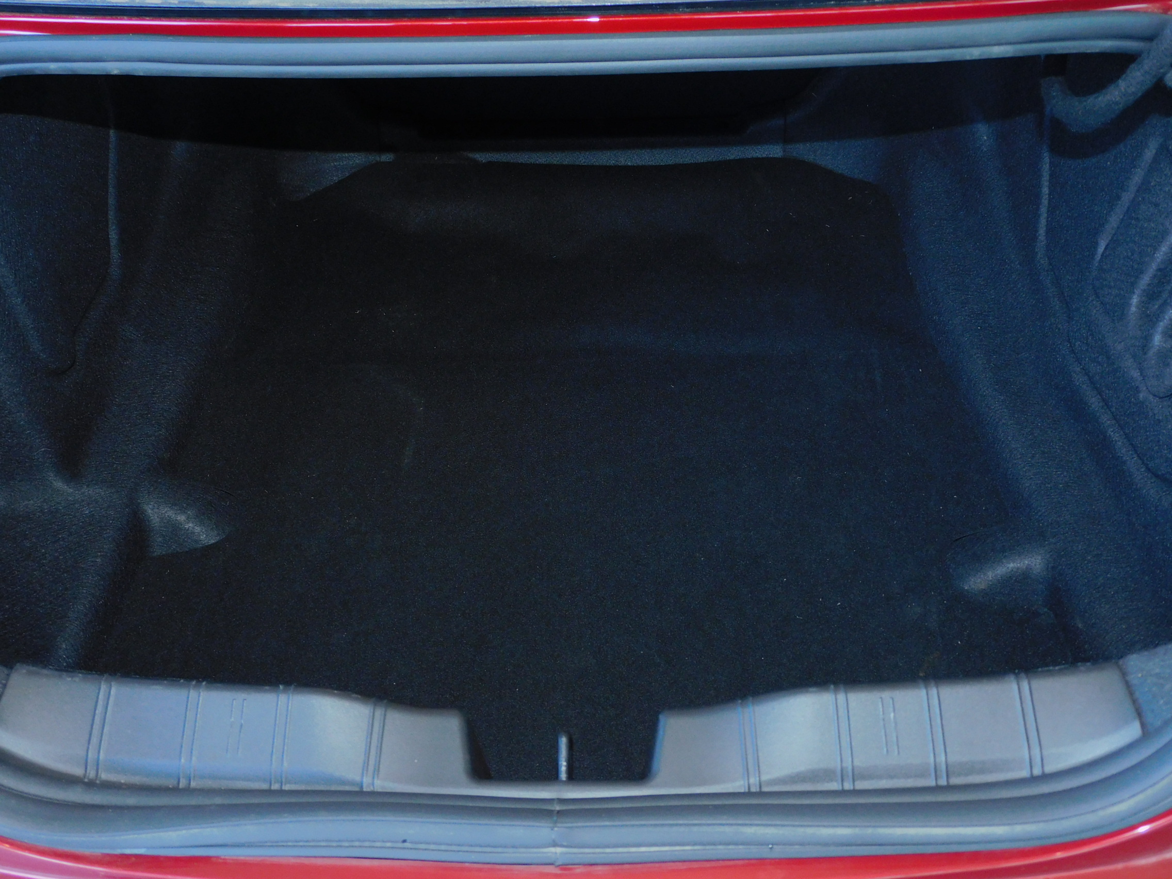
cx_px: 586
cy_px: 440
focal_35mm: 33
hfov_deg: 55.4
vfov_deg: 42.9
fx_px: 1117
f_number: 3.6
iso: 200
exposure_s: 1/30
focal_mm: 5.9
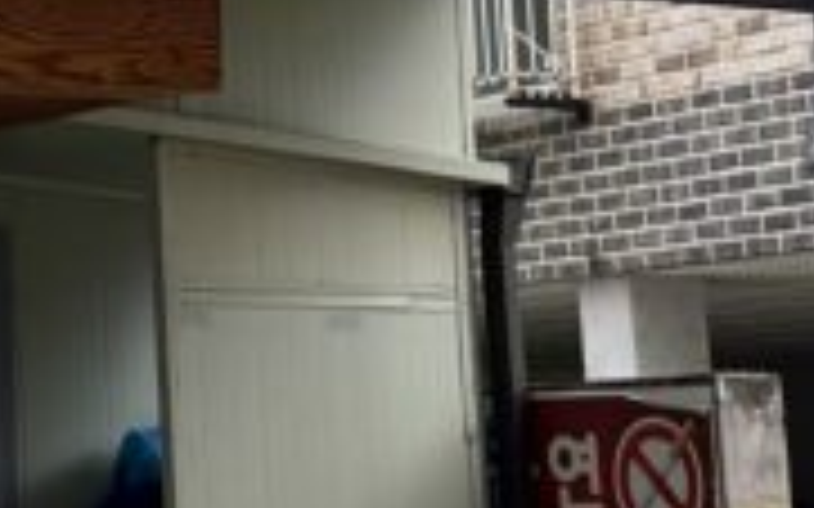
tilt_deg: +12.3
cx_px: -612
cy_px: -261
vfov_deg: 8.9
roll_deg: +1.0
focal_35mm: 144
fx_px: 3194
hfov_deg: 13.2
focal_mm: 6.76
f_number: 1.78
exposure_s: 1/967
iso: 100
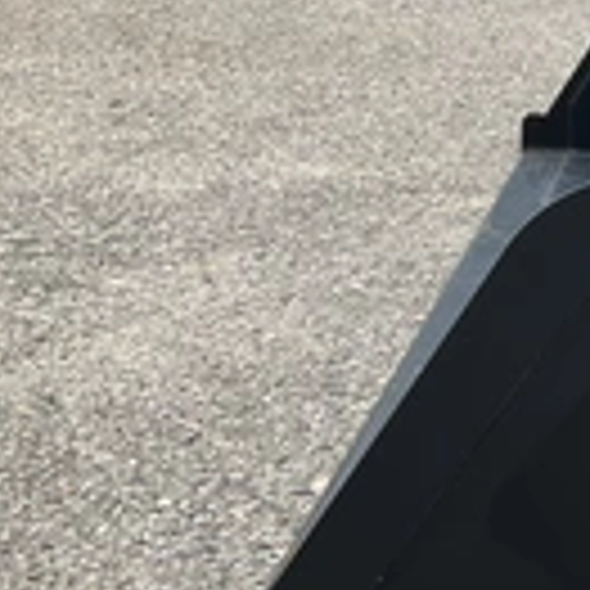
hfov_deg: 20.6
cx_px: 725
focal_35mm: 78
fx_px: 1504
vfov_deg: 22.2
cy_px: 351
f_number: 1.8
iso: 25
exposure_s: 1/491
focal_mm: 3
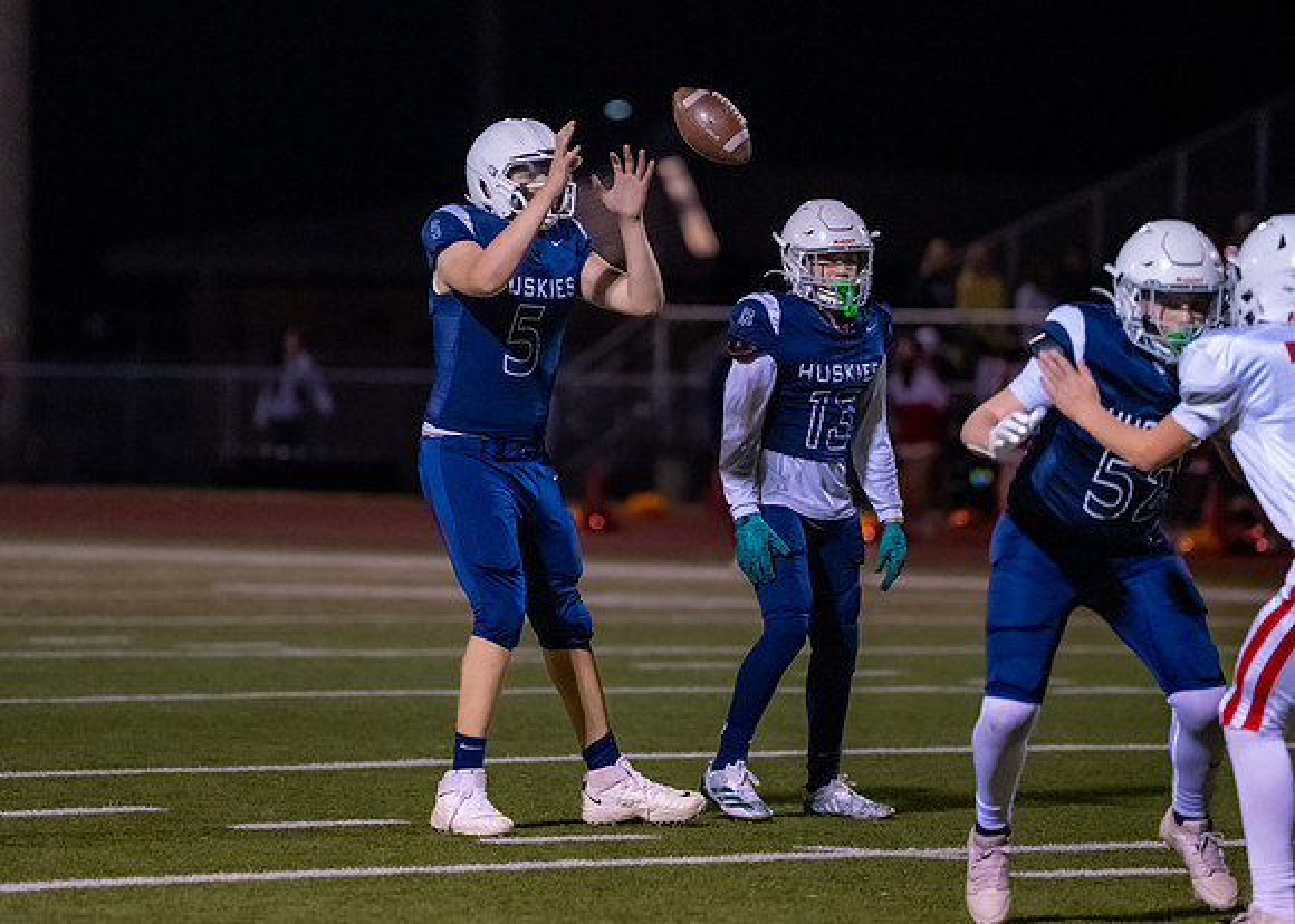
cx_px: 628
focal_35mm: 294
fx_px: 10817
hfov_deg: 6.9
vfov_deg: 4.9
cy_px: 400
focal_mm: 200
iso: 6400
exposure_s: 1/1250
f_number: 2.8
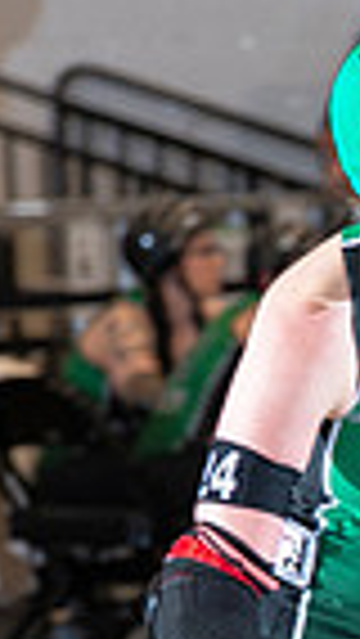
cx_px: 855
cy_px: 740
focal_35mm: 792
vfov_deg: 2.7
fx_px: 13424
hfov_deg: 1.5
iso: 640
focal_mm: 185
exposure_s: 1/160
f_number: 5.6
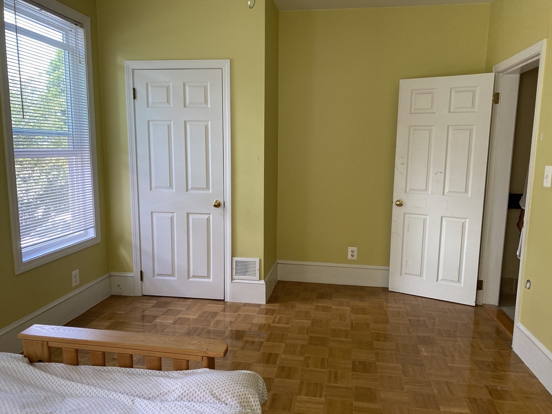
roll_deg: -0.1
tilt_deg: -8.6
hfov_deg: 67.3
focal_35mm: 26
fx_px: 415
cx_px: 276
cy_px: 207
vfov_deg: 53.1
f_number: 1.8
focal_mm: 4.25
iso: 100
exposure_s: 1/121
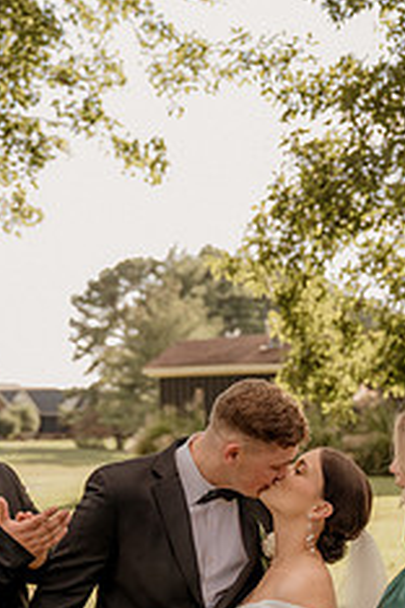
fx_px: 1232
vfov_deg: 27.4
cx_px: 223
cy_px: 434
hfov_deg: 18.7
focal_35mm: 73
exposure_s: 1/640
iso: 250
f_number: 2.8
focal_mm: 38
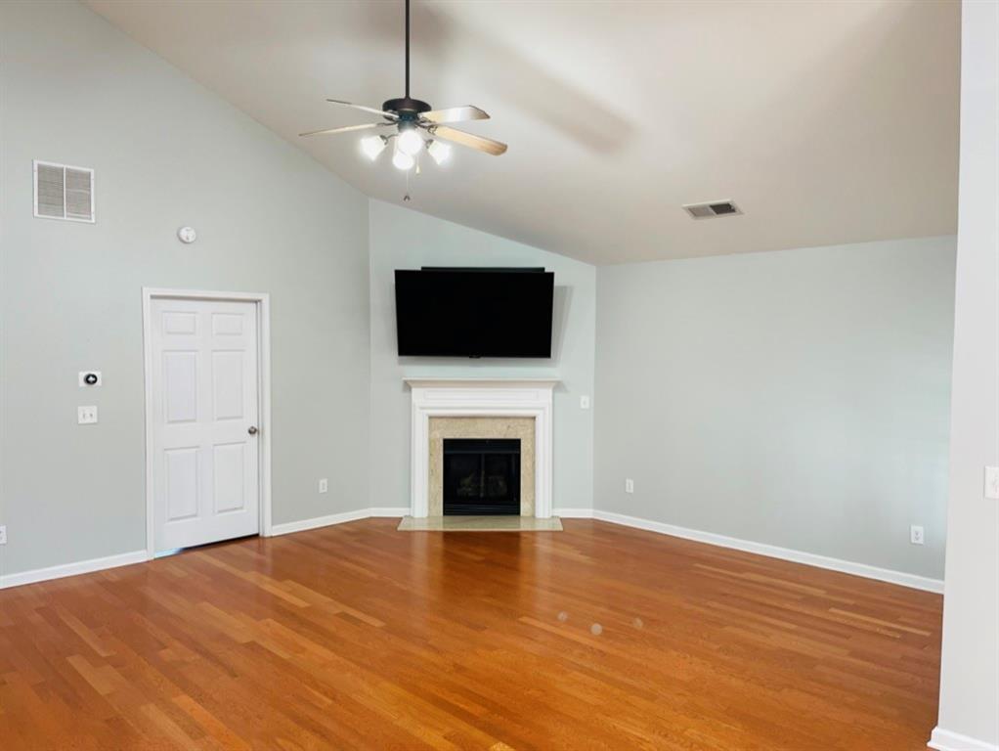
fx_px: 722
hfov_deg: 69.4
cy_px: 376
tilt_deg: -2.3
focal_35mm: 25
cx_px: 500
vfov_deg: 54.9
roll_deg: -0.5
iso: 125
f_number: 1.6
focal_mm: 5.1
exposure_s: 1/120
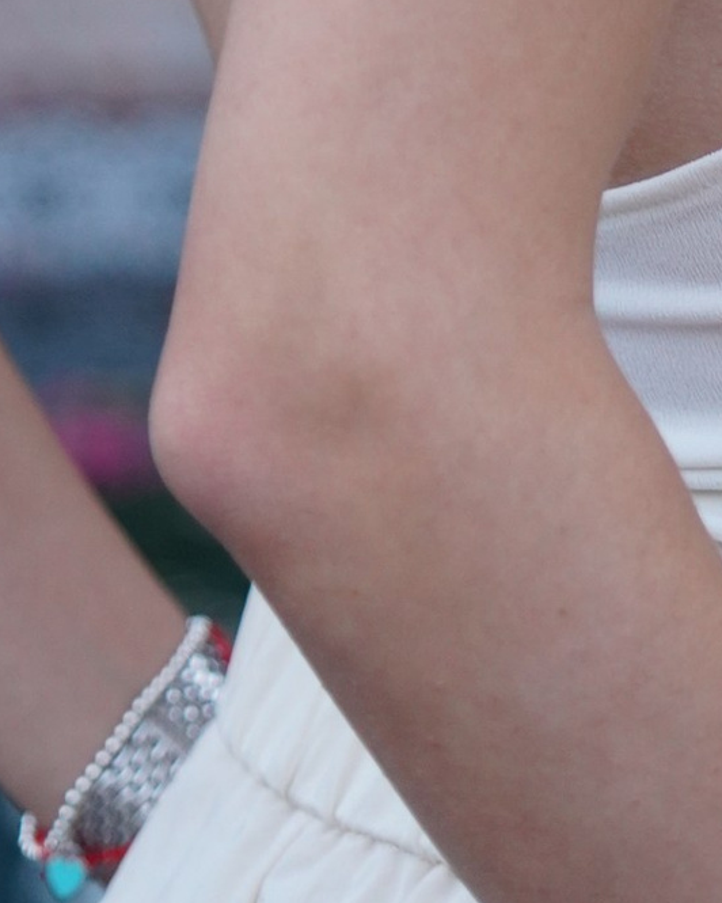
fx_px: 7532
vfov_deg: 6.7
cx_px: 703
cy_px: -828
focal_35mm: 282
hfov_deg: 5.5
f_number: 2.8
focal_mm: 52
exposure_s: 1/200
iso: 640
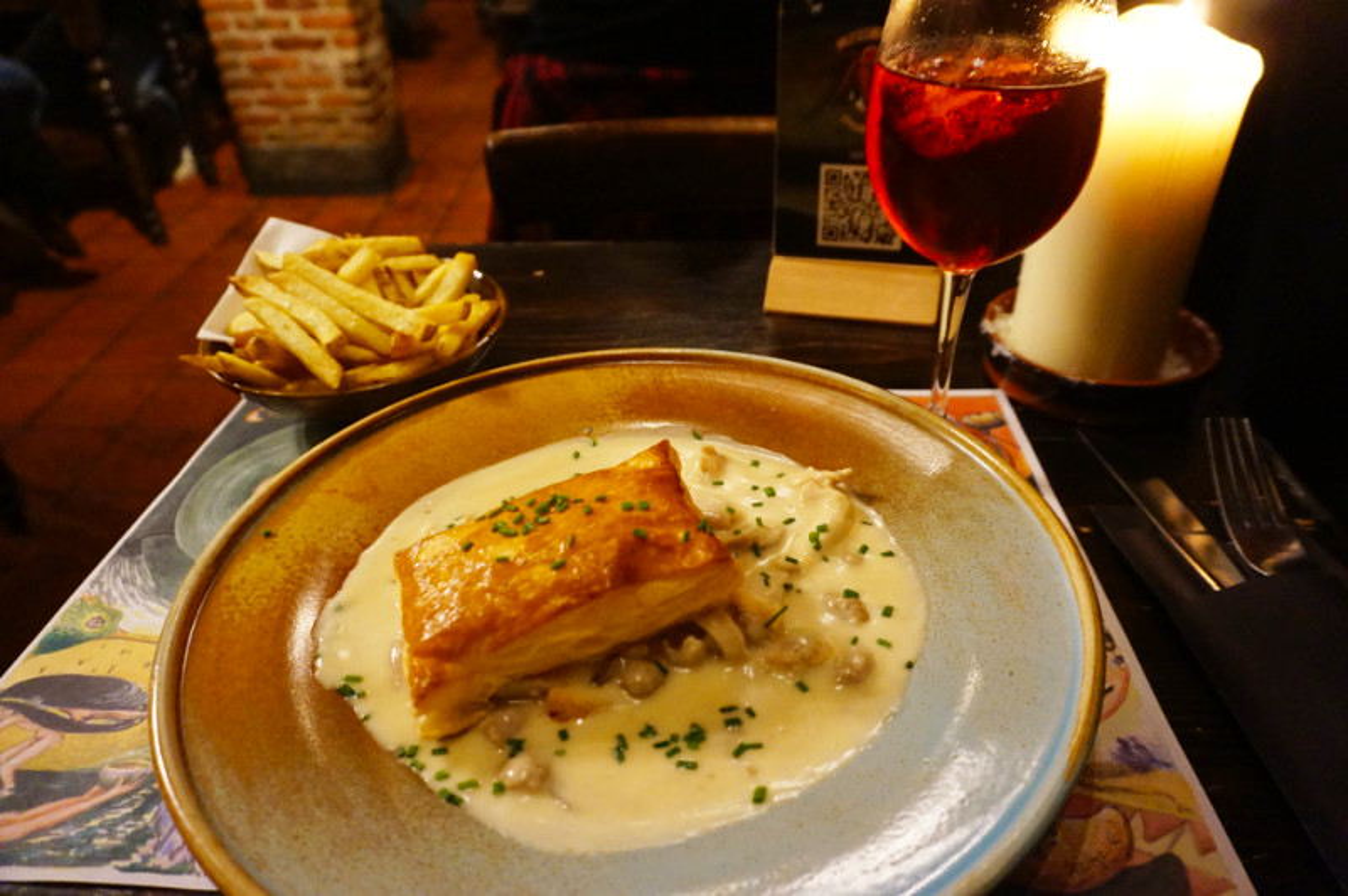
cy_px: 448
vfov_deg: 53.1
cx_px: 674
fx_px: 898
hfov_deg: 73.8
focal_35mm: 24
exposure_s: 1/40
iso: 3200
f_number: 3.5
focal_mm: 16
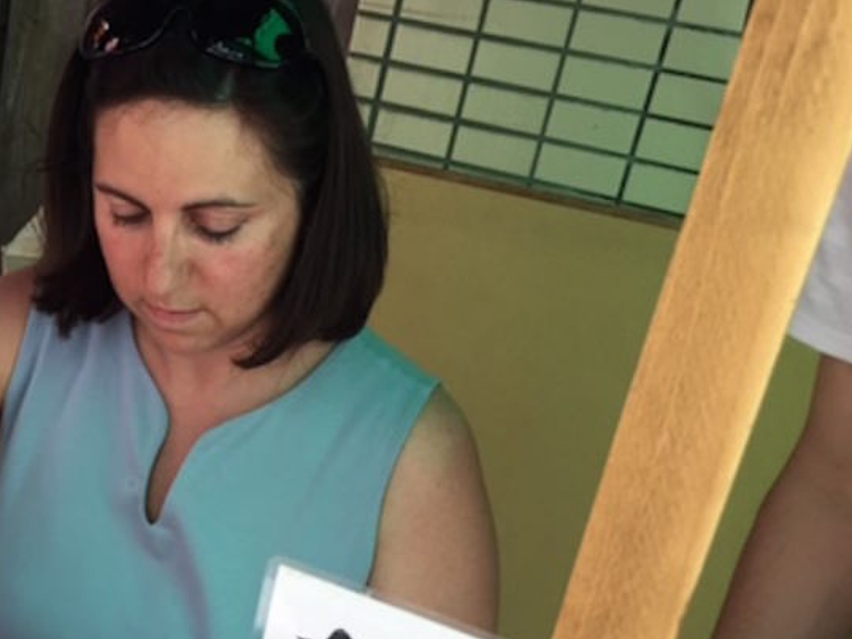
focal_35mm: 54
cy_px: 388
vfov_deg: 27.0
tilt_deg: -23.0
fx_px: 1329
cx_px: 68
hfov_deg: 33.5
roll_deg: -8.5
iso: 50
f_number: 2.2
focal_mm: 4.15
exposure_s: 1/120
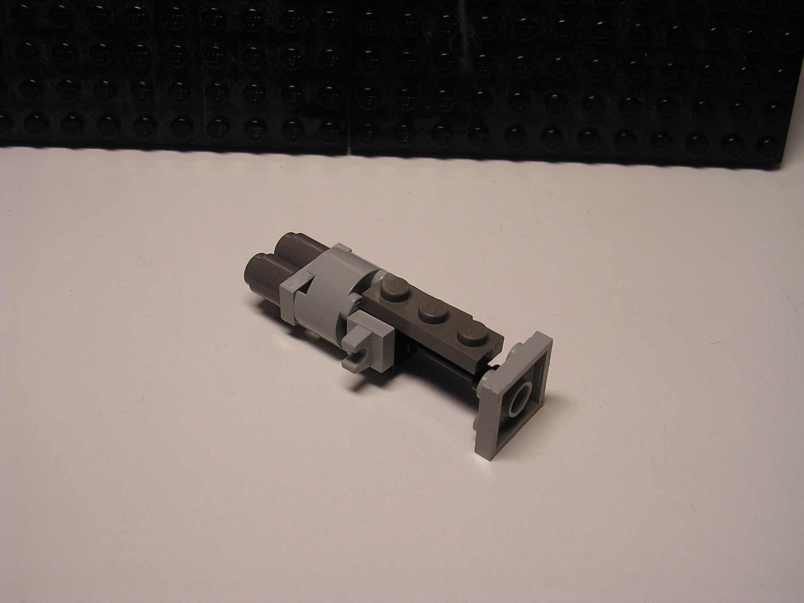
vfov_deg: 31.5
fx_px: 1068
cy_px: 302
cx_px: 402
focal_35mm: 46
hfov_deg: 41.2
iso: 100
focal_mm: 7.1
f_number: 3
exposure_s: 1/79.5
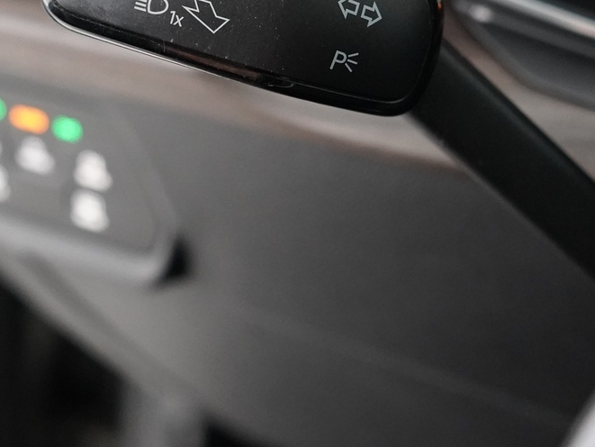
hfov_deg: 29.4
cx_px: 267
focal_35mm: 66
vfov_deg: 21.5
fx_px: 1135
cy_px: 2
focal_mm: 28
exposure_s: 1/40
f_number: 3.5
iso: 6400
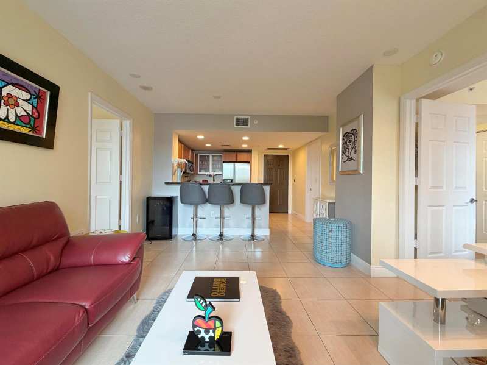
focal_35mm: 14
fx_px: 197
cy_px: 182
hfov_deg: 102.1
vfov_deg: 85.6
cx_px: 244
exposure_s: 1/60
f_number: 2.2
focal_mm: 2.22
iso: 160
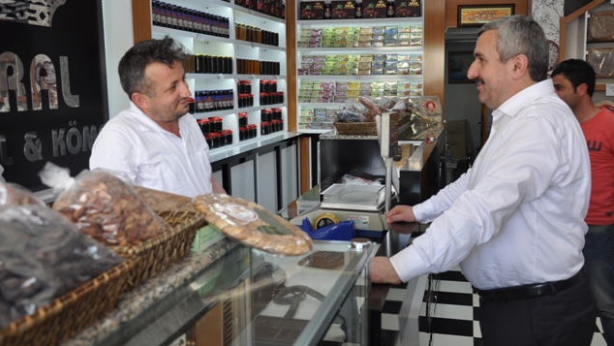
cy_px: 144
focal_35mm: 38
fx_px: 619
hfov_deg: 52.8
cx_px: 309
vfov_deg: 31.2
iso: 400
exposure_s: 1/60
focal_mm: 24
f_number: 4
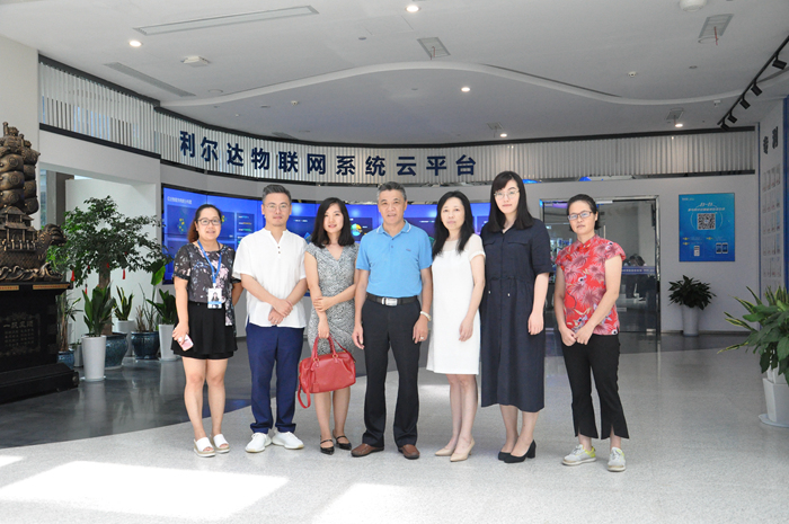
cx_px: 394
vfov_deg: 39.9
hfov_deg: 57.3
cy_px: 262
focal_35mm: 33
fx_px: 722
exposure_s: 1/160
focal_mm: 22
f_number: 6.3
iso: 2000
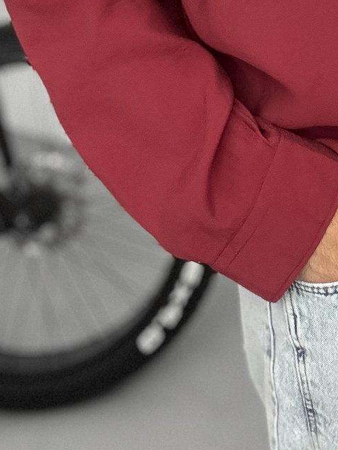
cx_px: 339
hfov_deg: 19.1
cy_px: -53
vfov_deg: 24.2
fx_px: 976
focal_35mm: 75
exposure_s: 1/30
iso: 400
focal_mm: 2.69
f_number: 1.9
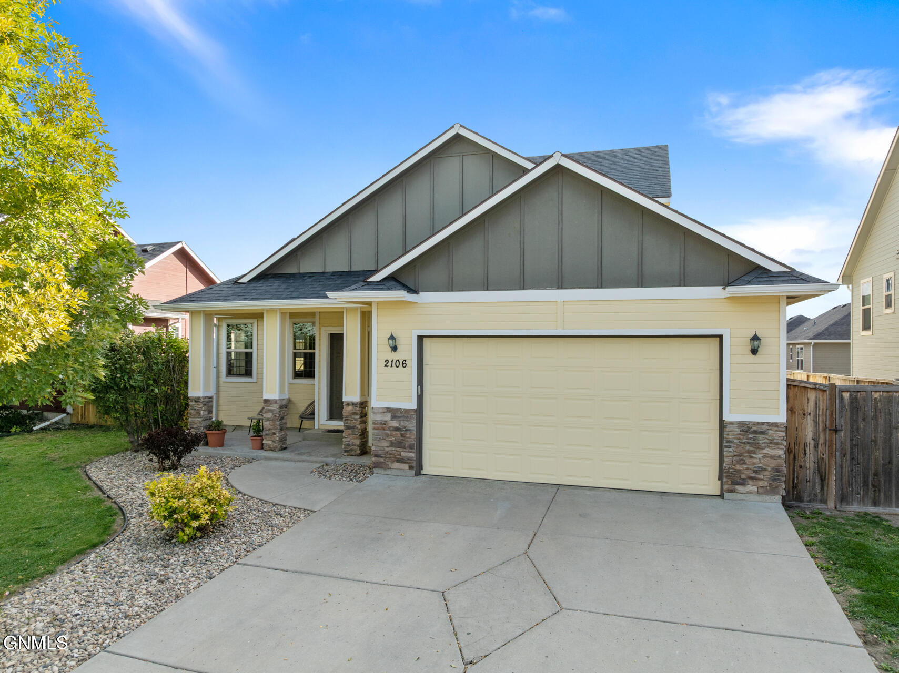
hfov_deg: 71.6
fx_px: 623
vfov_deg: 56.8
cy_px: 336
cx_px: 450
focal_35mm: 24
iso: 100
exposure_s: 1/240
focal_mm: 12.29
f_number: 6.3
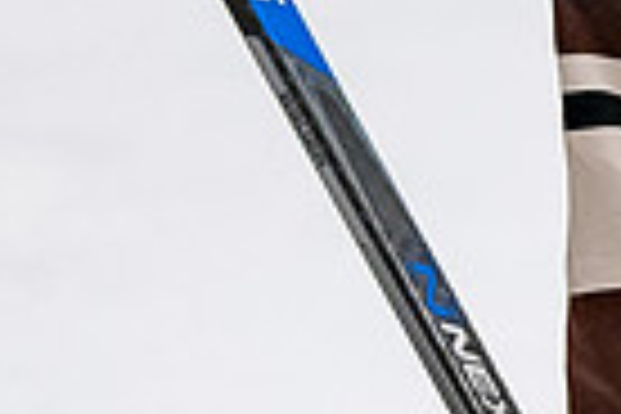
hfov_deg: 1.7
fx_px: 21233
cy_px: -118
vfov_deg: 1.1
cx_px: 1301
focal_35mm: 1231
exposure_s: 1/800
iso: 1800
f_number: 3.5
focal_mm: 110
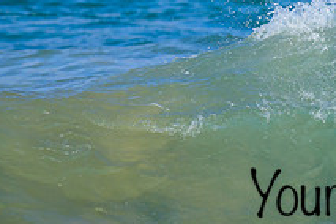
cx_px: 518
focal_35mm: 2997
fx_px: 27970
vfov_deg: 0.5
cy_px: 65
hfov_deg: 0.7
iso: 450
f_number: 6.3
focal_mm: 800
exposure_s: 1/2000
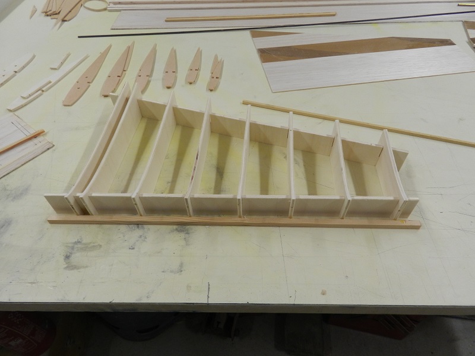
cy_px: 178
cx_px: 238
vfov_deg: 58.9
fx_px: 316
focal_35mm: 23
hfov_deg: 73.9
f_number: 3.4
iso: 200
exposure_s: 1/30
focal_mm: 4
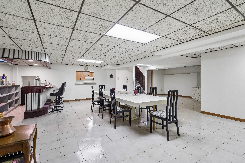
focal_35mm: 16
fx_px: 109
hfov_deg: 96.7
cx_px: 122
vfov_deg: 73.7
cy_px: 82
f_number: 8
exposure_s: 1/10
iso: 800
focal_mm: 16
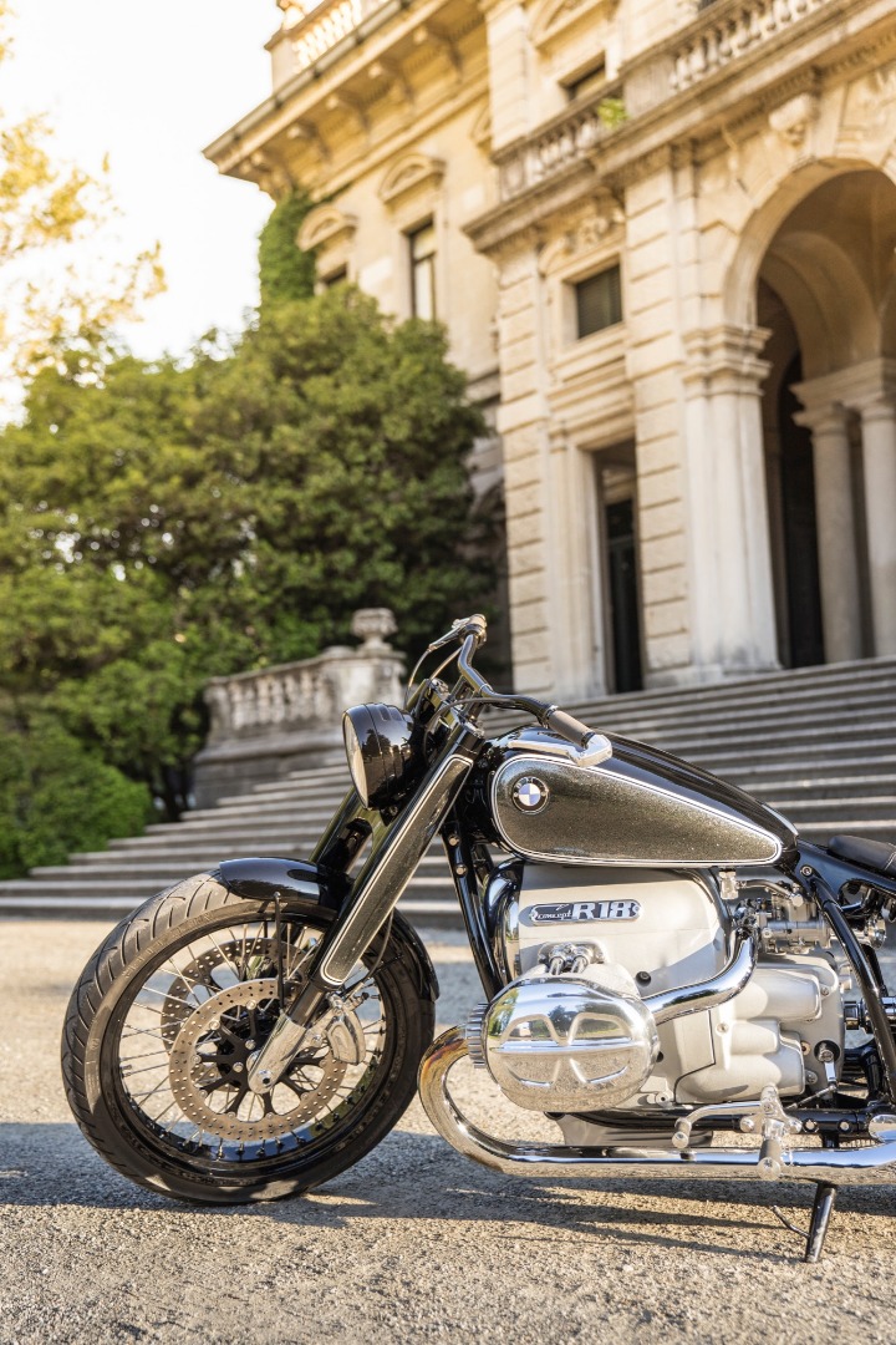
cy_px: 672
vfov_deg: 45.4
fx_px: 1605
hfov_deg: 31.2
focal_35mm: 43
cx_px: 448
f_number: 2.8
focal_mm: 43
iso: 100
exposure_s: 1/500
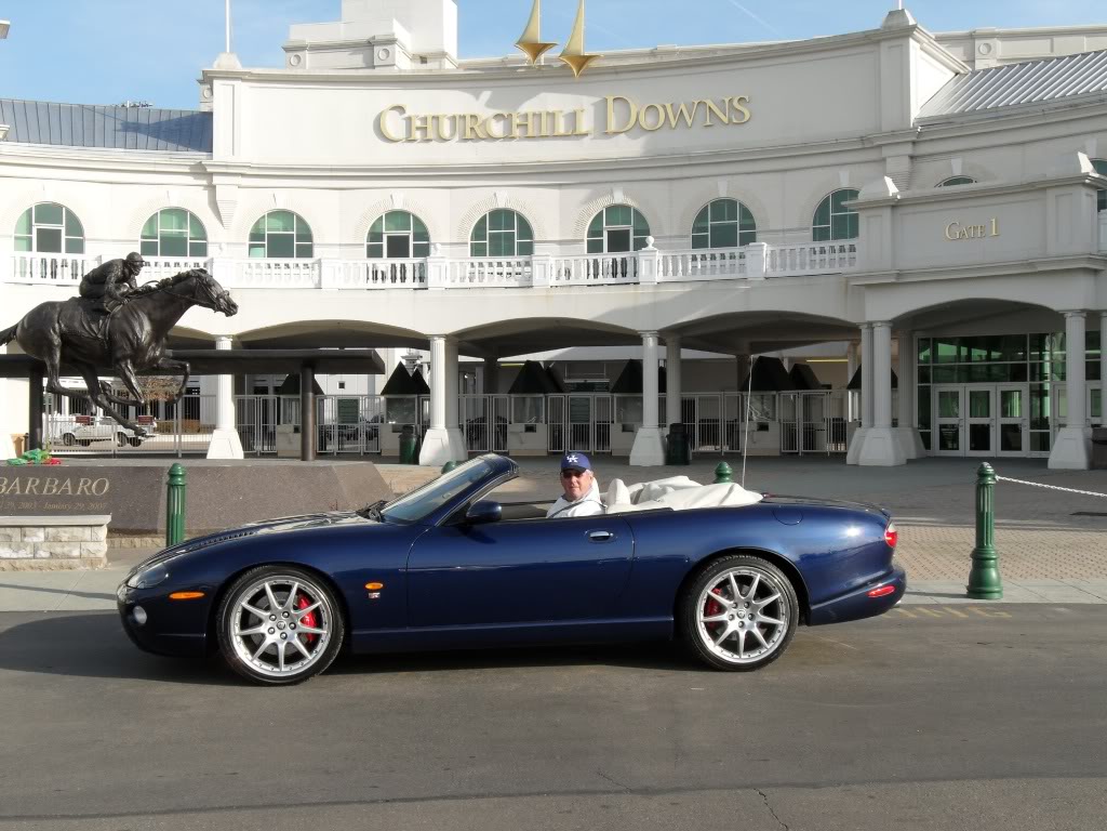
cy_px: 416
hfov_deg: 44.8
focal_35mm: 42
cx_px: 554
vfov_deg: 34.3
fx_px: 1343
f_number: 5.6
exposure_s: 1/350
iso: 80
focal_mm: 7.7
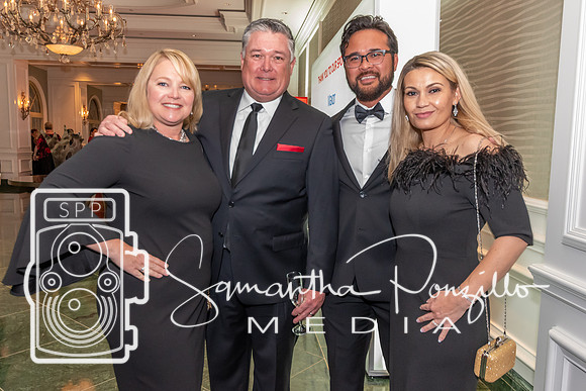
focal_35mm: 29
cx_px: 280
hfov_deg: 63.2
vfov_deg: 44.7
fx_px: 476
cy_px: 196
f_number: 3.5
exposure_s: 1/60
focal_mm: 17
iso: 1800
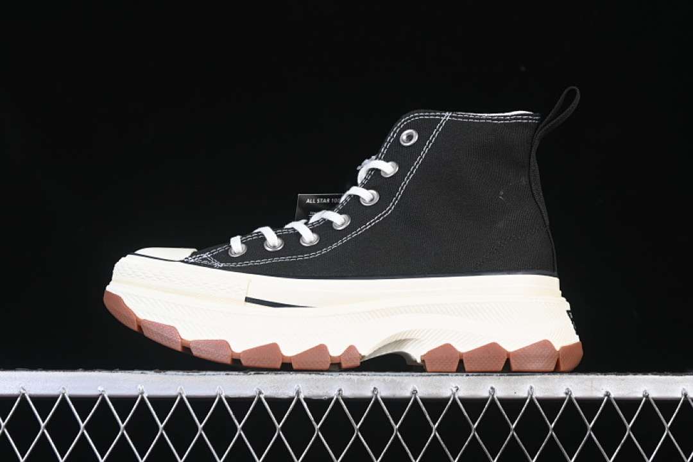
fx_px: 1444
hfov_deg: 27.0
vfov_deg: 18.2
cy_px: 231
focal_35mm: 75
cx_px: 346
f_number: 6.3
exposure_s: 1/60
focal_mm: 50
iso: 160
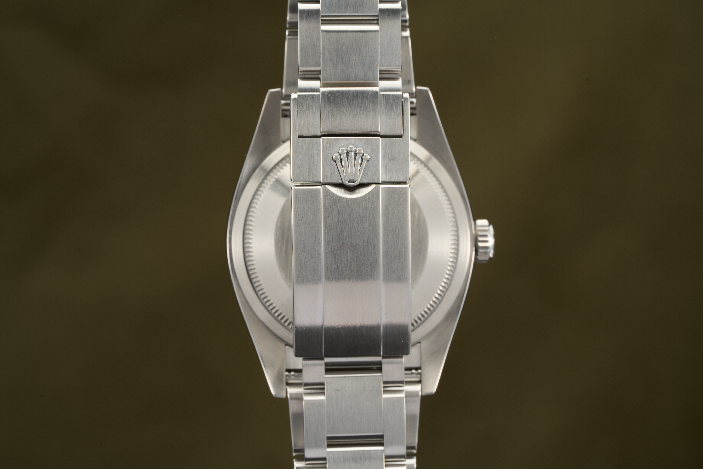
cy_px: 234
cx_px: 352
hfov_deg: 20.4
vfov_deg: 13.7
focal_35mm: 100
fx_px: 1953
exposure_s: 1/125
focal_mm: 100
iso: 125
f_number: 16
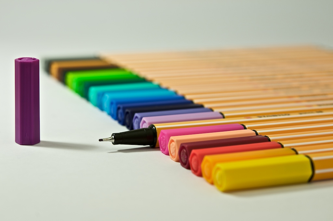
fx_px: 831
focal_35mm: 90
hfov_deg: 22.7
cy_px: 110
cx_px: 166
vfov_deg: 15.1
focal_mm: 60
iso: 160
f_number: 8
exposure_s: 1/10
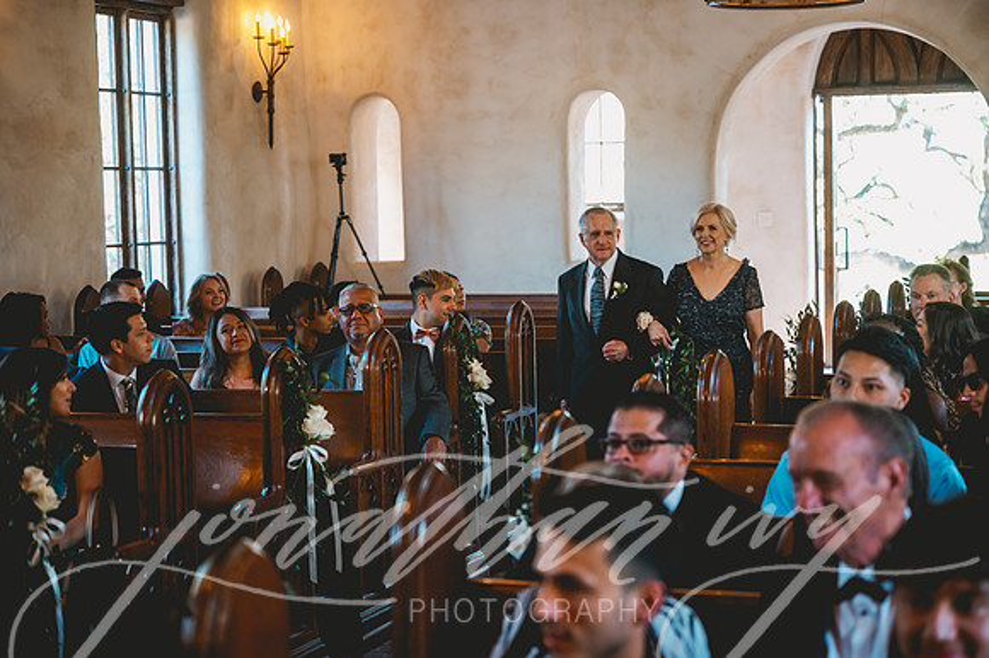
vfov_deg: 19.4
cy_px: 329
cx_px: 494
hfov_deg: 28.9
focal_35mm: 70
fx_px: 1922
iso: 1600
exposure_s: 1/160
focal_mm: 70
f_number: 2.8
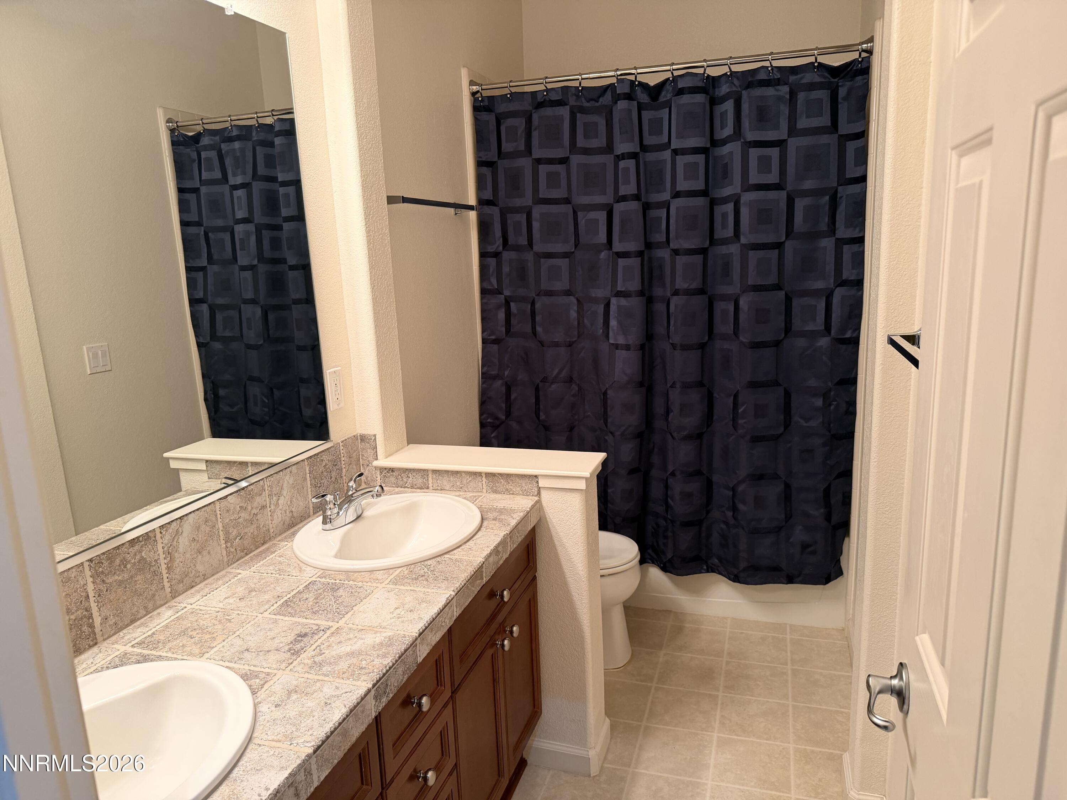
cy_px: 400
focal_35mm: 24
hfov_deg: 71.6
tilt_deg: -11.7
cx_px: 534
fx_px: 740
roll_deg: +2.7
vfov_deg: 56.8
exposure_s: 1/60
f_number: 1.78
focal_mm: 6.76
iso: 200
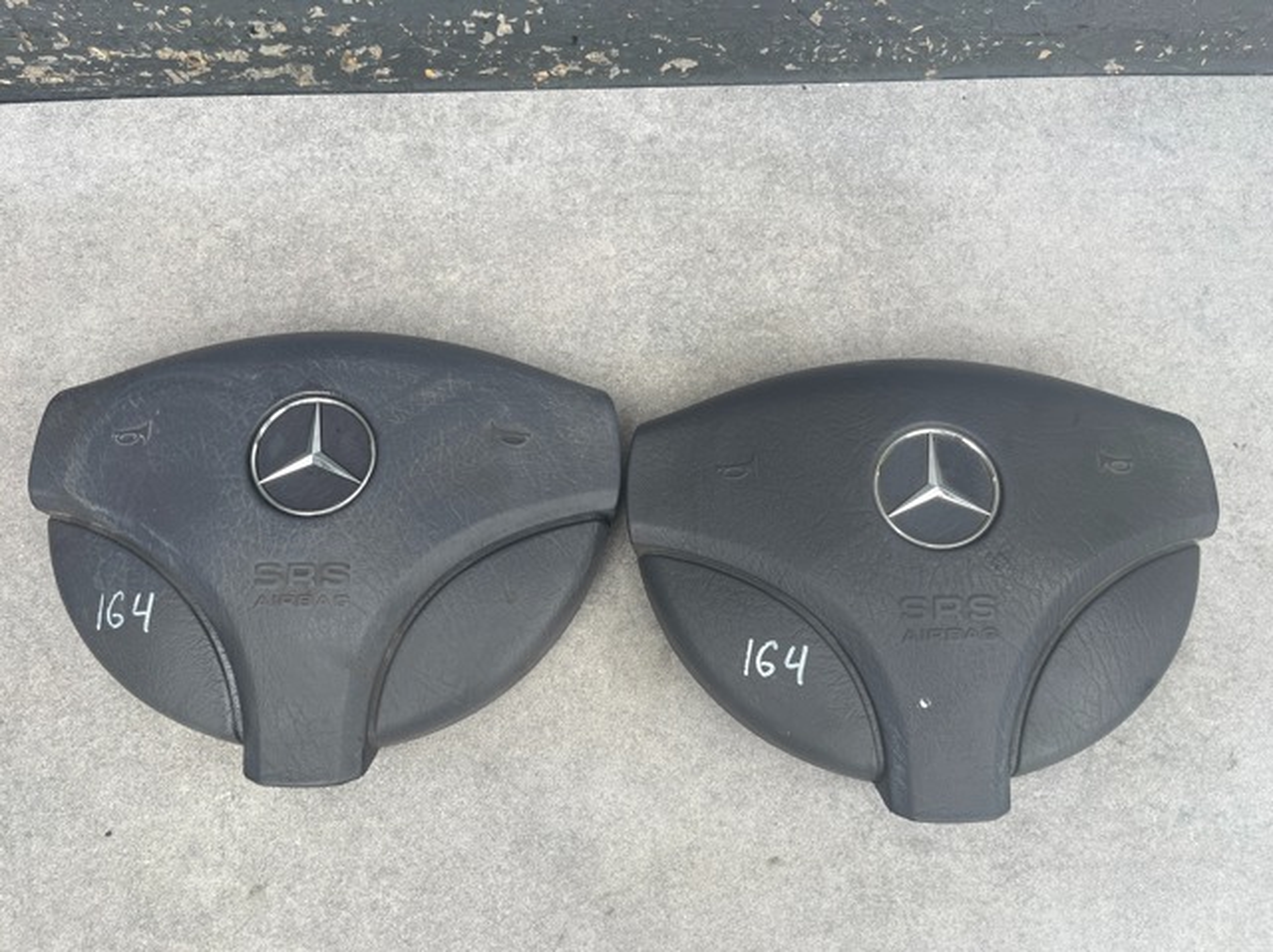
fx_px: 955
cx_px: 636
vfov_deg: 53.0
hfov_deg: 67.3
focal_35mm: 26
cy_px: 476
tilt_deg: -73.0
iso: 50
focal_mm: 5.1
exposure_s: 1/442
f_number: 1.6
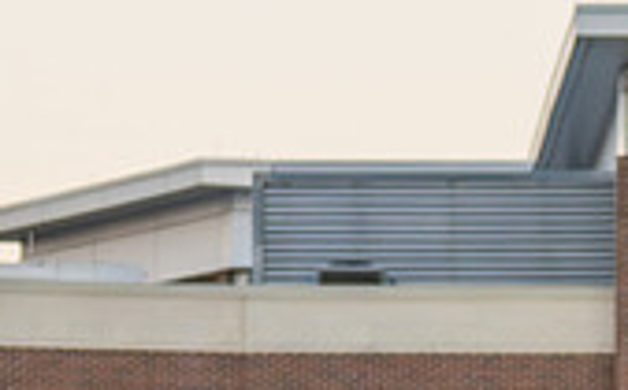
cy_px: 754
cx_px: 369
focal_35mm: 530
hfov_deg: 4.0
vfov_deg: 2.5
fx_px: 9056
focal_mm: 70
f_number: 2.8
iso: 1250
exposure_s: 1/1600
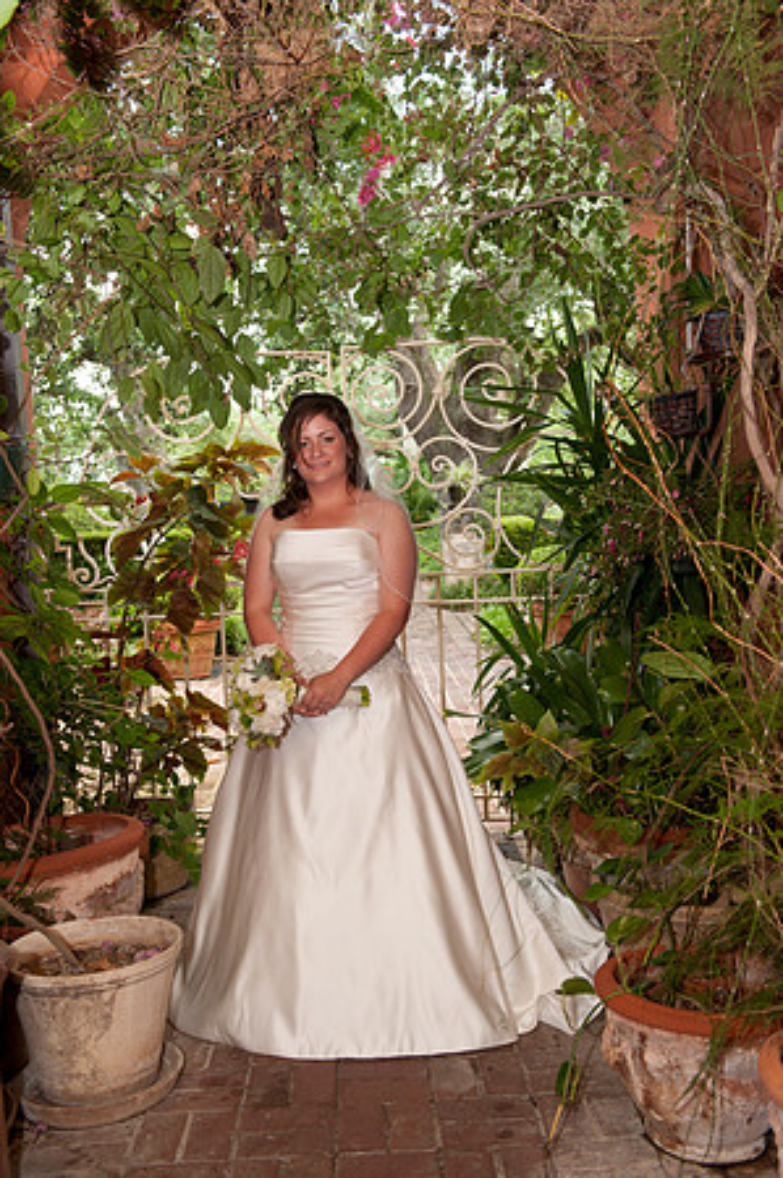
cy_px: 589
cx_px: 392
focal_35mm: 38
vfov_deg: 50.7
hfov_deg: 35.0
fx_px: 1243
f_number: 4.5
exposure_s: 1/100
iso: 250
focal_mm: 38
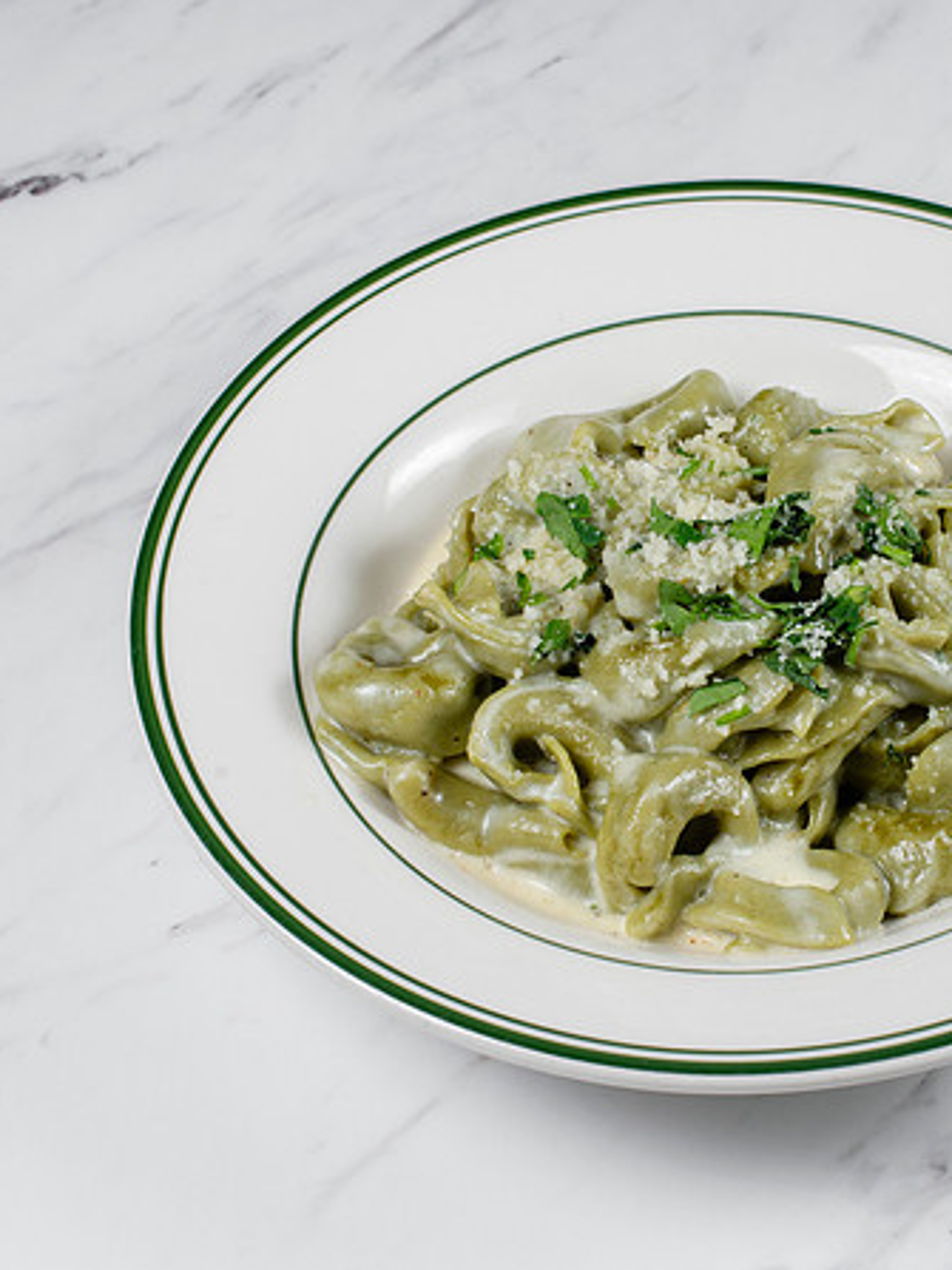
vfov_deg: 22.5
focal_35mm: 87
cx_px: 734
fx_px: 3192
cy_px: 657
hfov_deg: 16.9
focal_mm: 50
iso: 200
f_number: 10
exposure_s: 1/200
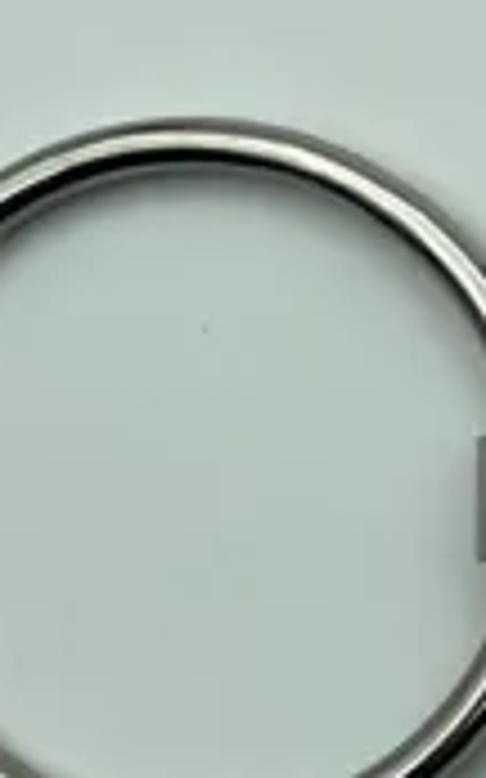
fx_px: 2906
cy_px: 513
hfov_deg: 8.5
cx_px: 1264
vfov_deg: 15.2
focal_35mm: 137
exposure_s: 1/838
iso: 20
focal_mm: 3.99
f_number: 1.8
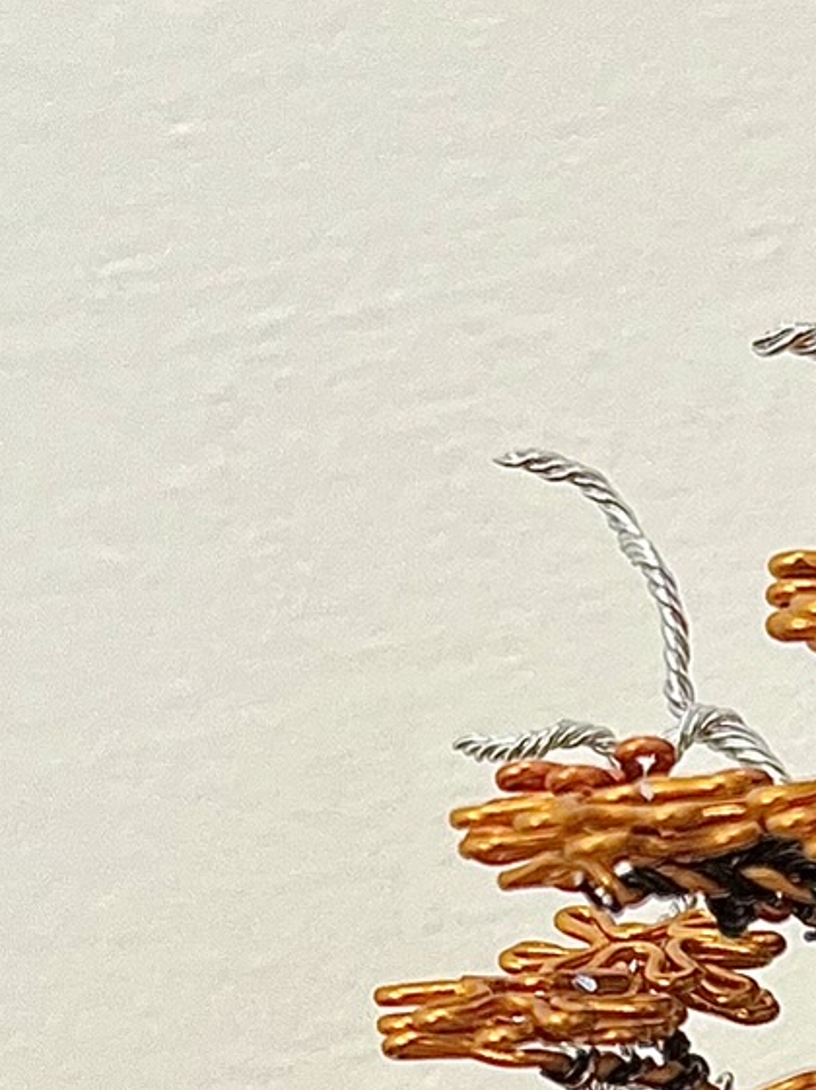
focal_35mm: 95
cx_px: 1403
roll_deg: -0.1
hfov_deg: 14.0
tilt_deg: -14.1
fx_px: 2989
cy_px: 1541
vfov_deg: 18.7
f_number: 1.6
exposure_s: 1/119
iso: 100
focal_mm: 5.1
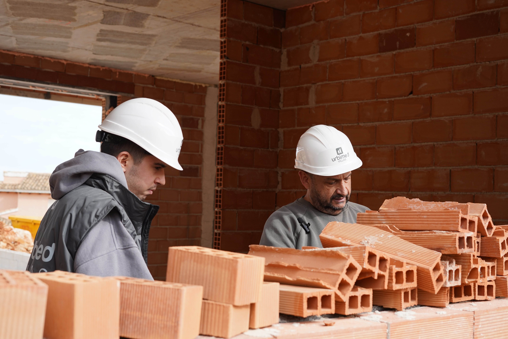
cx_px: 254
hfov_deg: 39.6
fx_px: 706
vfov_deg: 27.0
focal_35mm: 50
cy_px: 170
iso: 250
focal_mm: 50
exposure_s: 1/250
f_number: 5.6
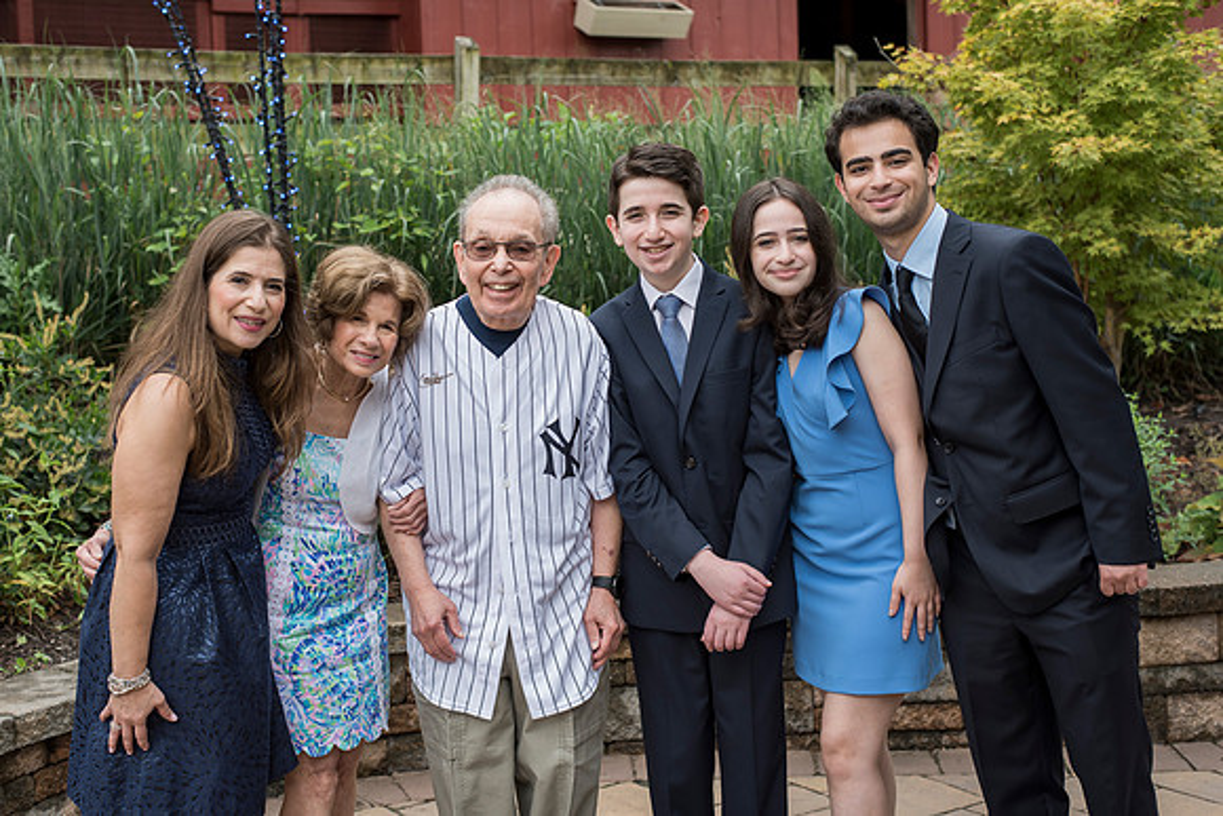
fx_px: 1783
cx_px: 608
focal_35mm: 52
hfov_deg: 37.9
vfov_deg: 25.8
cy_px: 388
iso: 400
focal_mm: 50
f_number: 4
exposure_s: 1/640
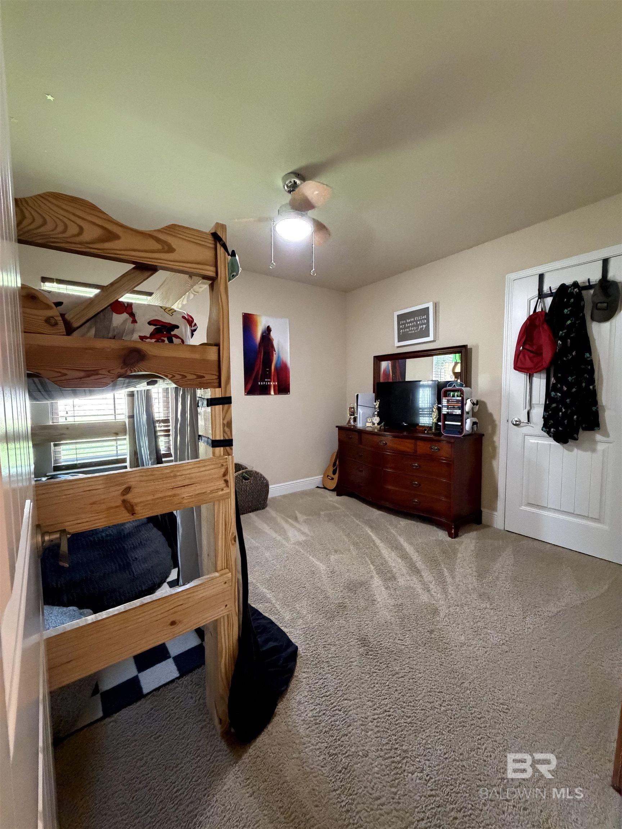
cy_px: 414
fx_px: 335
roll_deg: +0.4
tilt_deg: -2.9
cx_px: 311
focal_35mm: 14
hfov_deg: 85.7
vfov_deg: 102.1
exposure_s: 1/60
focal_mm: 2.22
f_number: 2.2
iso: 1250
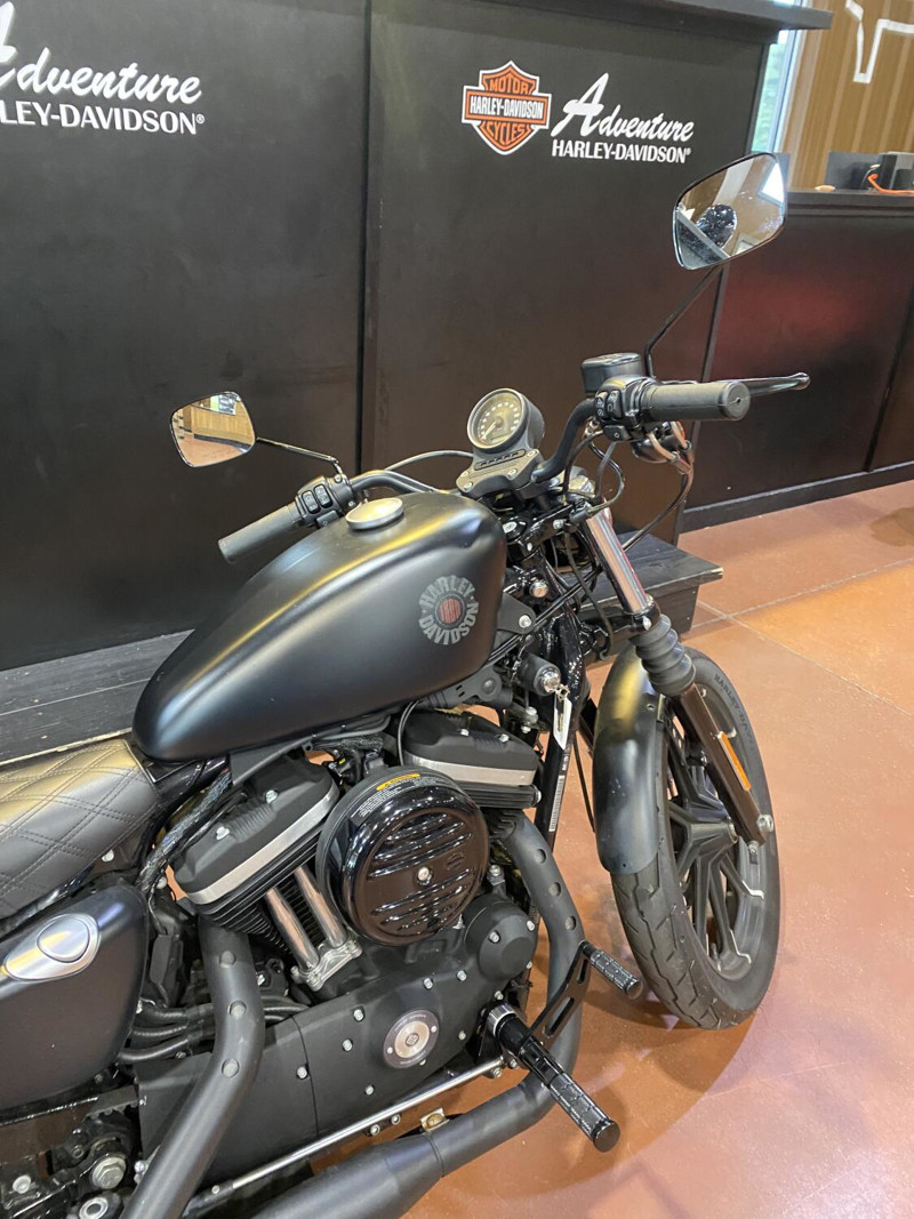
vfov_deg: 67.3
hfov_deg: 53.1
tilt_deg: -25.3
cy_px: 610
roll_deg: -5.5
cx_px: 457
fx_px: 916
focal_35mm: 26
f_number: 1.8
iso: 640
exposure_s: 1/40
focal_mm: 4.25
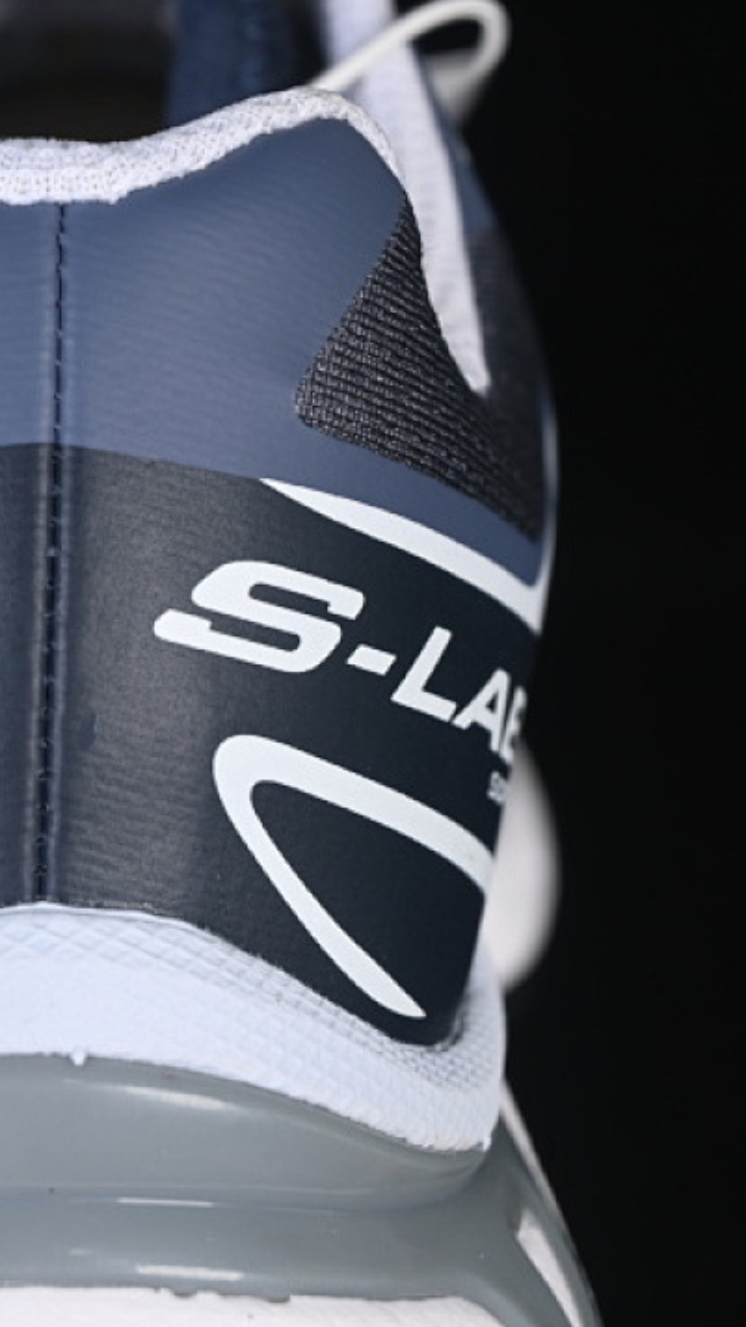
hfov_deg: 10.1
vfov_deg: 18.0
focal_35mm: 119
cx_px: 54
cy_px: 661
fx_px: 4185
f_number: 7.1
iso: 160
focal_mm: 50
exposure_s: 1/60
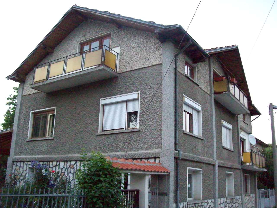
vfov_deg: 39.7
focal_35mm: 36
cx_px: 138
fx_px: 288
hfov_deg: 51.4
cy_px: 104
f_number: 2.7
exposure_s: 1/64
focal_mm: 6
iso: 661
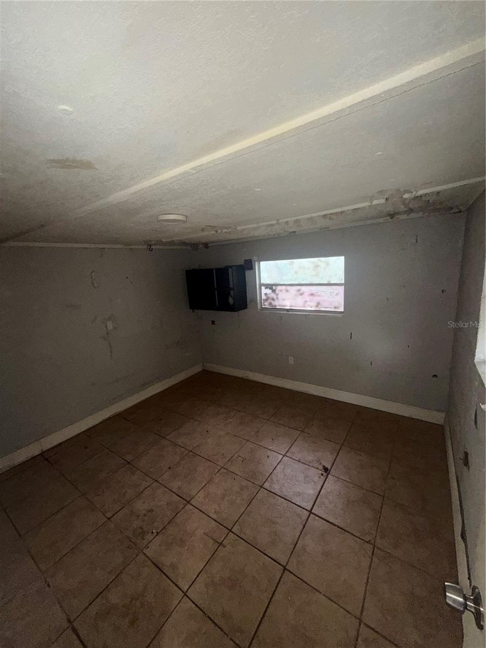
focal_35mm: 14
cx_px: 243
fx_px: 262
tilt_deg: -11.6
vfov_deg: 102.1
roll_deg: +3.0
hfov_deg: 85.7
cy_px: 324
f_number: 2.2
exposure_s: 1/60
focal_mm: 2.22
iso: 125
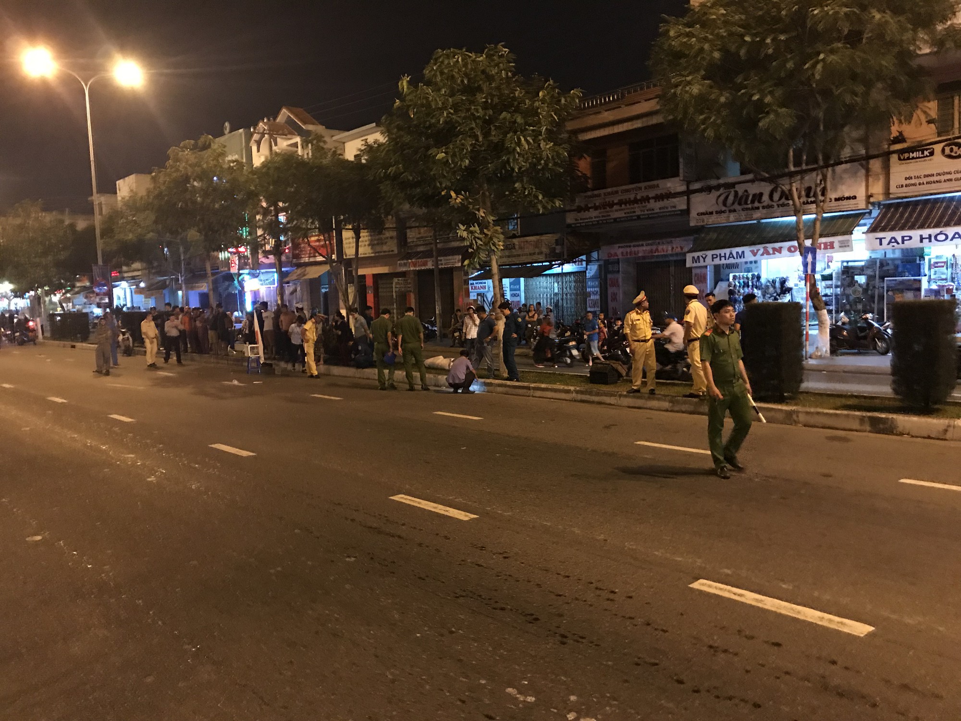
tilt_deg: -4.9
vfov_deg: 49.7
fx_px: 777
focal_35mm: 28
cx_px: 480
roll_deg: +1.7
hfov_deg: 63.4
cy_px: 360
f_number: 1.8
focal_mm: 3.99
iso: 100
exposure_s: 1/4
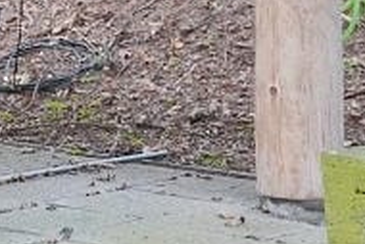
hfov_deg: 9.5
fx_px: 2110
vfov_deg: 6.3
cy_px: -330
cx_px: -252
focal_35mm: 208
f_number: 3.2
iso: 1600
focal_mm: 33
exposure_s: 1/160
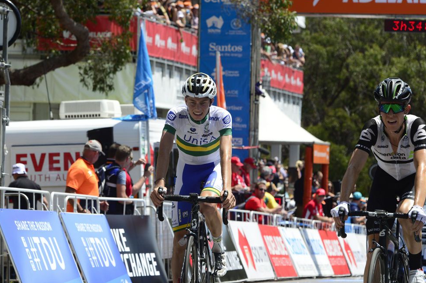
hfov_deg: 10.3
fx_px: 2352
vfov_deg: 6.9
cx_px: 214
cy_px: 137
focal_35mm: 199
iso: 800
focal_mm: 190
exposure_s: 1/1000
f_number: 11
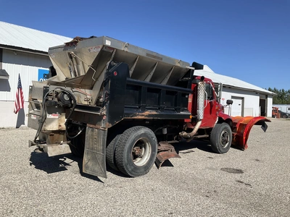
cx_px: 145
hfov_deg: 61.7
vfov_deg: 48.2
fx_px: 243
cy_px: 108
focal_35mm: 29
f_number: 1.8
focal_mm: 3
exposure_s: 1/2141
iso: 25
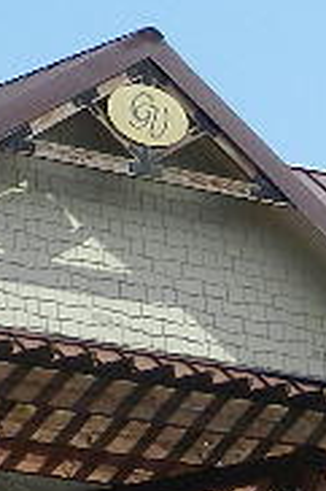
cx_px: 137
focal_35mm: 264
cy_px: 572
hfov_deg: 5.2
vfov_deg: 7.7
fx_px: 3593
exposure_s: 1/1000
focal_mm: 8.2
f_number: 4.2
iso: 160
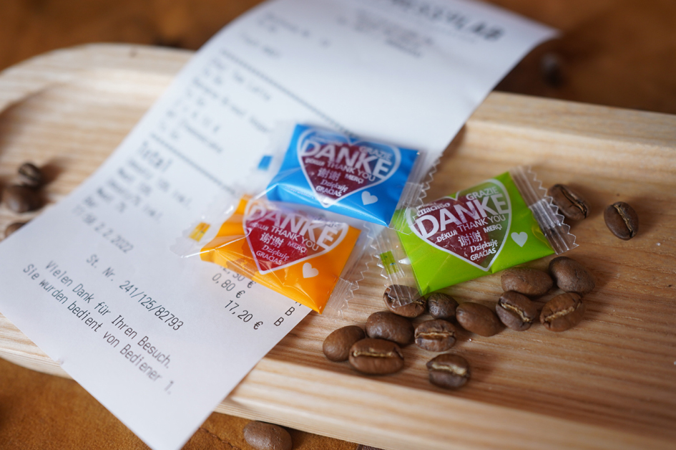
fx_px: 657
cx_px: 338
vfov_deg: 37.8
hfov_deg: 54.5
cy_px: 225
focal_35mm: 35
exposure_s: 1/100
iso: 640
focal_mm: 35
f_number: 2.8
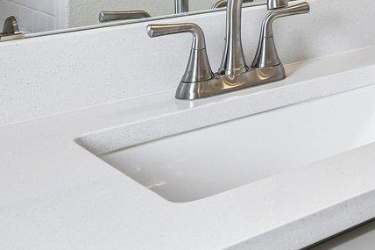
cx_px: 593
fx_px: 698
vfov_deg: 18.2
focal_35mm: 67
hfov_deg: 23.0
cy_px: -114
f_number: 8
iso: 100
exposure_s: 1/25
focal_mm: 14
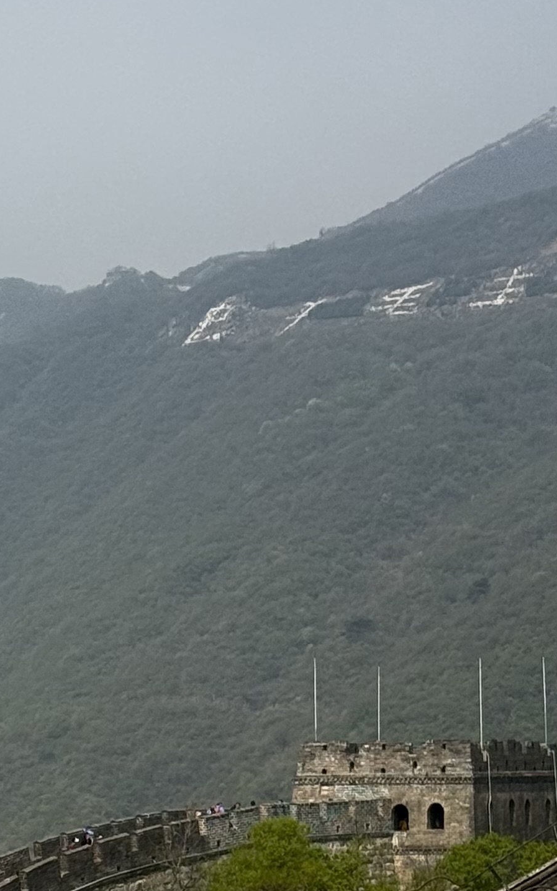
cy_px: 942
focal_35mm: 143
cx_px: -127
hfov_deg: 9.0
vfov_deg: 14.3
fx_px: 3473
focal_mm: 6.76
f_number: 1.78
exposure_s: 1/6024
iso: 64
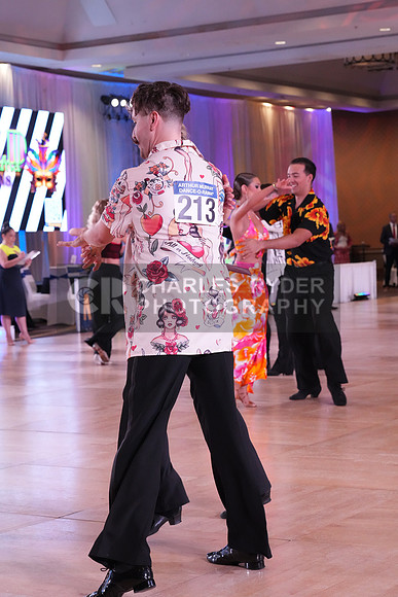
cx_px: 199
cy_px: 298
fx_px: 1326
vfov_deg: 25.4
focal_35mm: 80
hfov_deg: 17.1
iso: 6400
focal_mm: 80
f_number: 7.1
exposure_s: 1/400
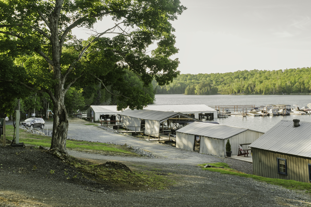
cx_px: 156
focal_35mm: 42
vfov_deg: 31.9
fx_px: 363
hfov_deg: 46.4
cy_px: 104
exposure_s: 1/125
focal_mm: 28
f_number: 8
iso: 500
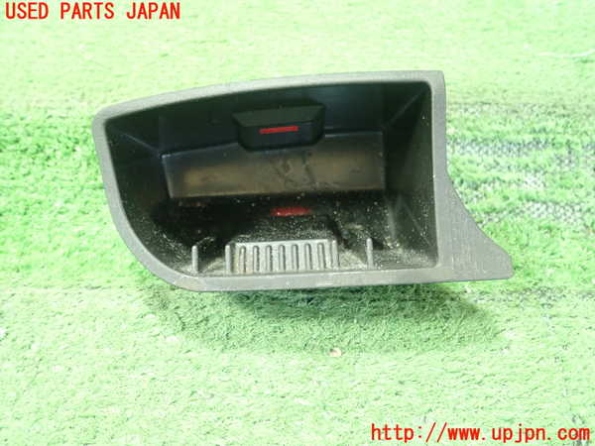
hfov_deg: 60.0
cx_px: 298
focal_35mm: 30
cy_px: 223
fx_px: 516
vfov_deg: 46.8
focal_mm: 5.5
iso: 800
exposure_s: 1/50
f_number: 2.3
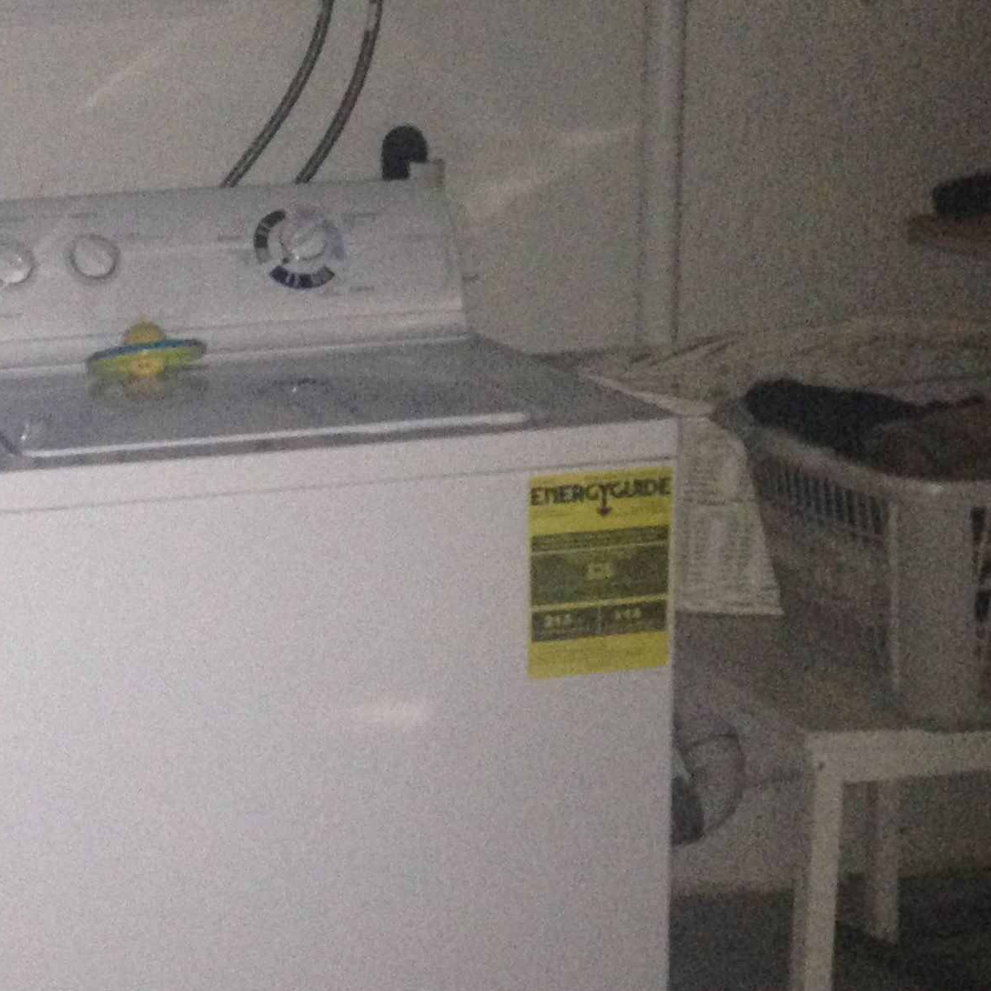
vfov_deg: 21.7
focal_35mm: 80
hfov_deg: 20.7
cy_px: 513
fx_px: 2591
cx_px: -76
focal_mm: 4.12
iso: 400
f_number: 2.4
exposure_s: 1/16
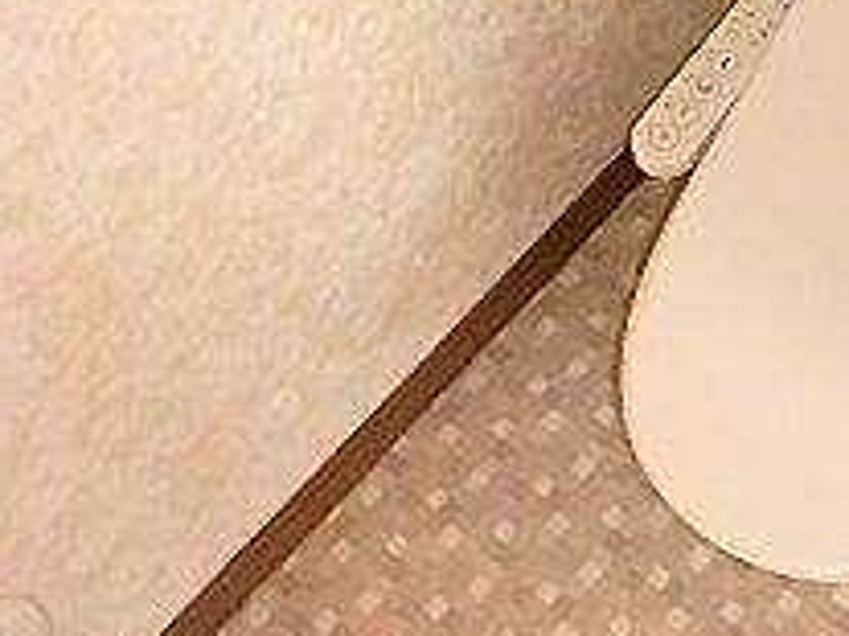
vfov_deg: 21.4
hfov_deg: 28.8
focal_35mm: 65
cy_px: -57
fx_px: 1593
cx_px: 738
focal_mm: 3.7
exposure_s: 1/30
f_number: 3.5
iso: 400
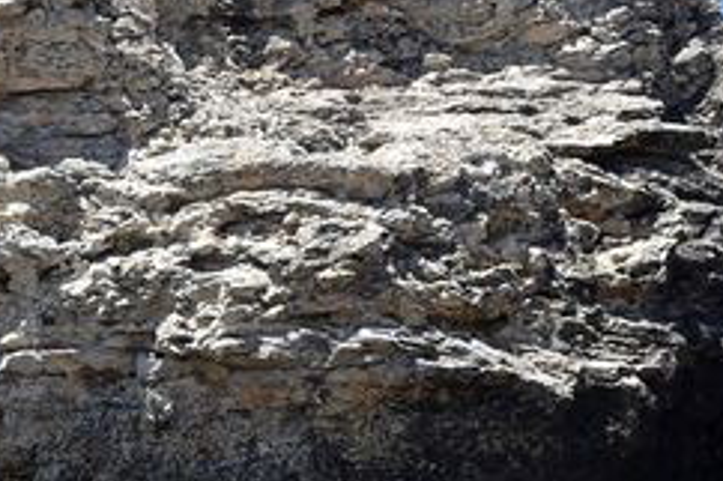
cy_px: 255
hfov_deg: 14.6
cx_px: -230
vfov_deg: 10.2
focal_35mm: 134
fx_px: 2689
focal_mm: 24
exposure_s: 1/250
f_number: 8
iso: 100
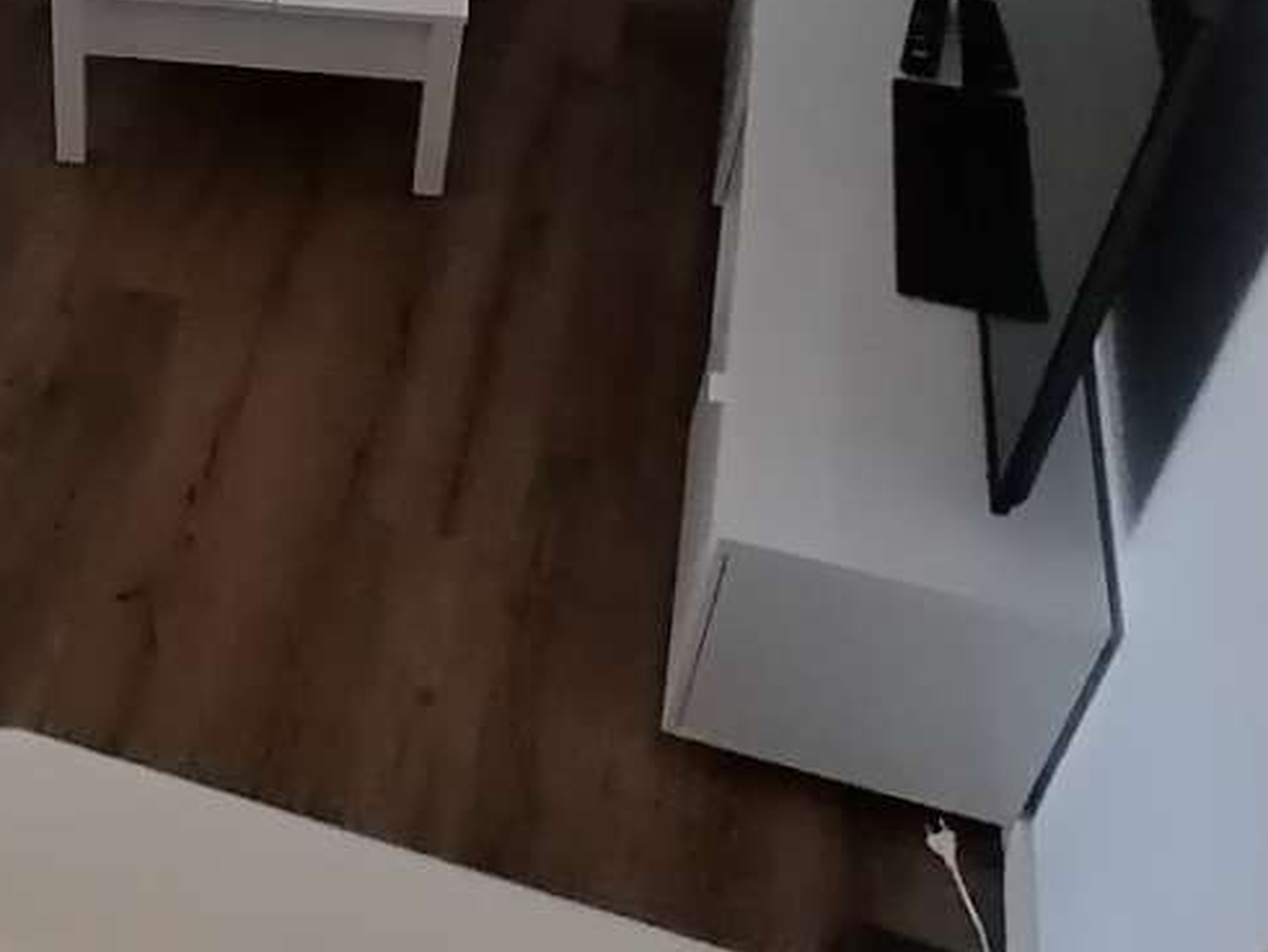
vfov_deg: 26.8
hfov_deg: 33.3
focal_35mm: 52
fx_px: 1906
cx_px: -34
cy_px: 50
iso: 400
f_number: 2.4
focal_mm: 2.84
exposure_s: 1/100
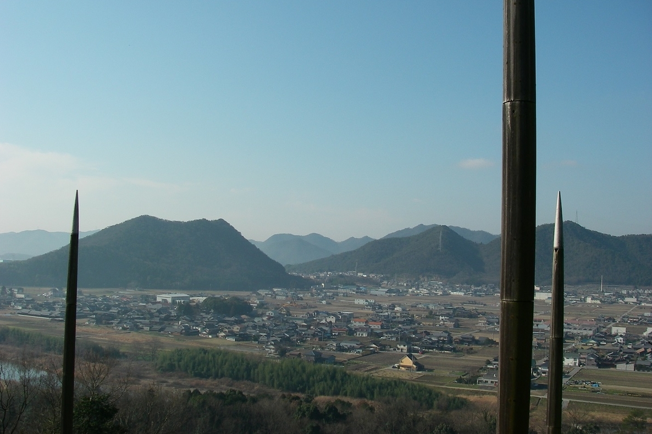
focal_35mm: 40
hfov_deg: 48.5
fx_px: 724
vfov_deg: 33.4
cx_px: 323
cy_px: 193
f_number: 6.6
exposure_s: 1/250
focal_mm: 6.3
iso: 64
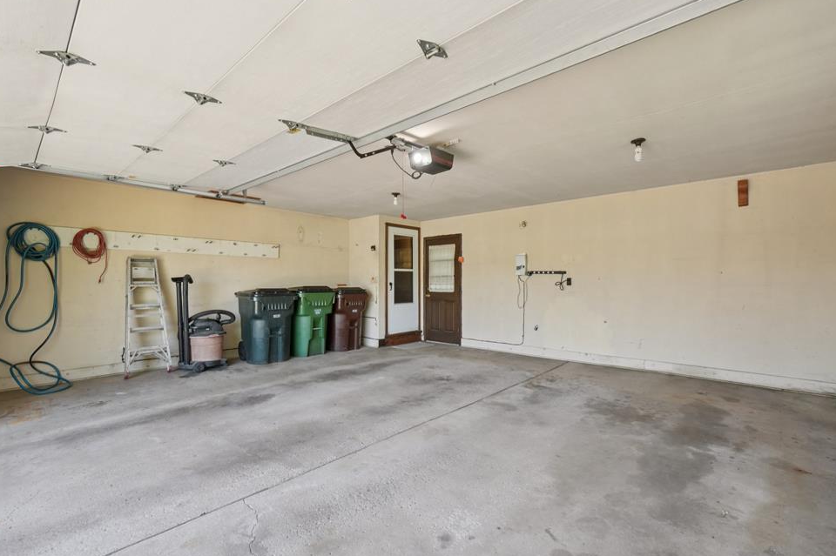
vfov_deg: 73.7
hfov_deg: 96.8
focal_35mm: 16
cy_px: 286
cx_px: 421
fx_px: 371
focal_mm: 10
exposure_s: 1/30
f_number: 8
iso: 250
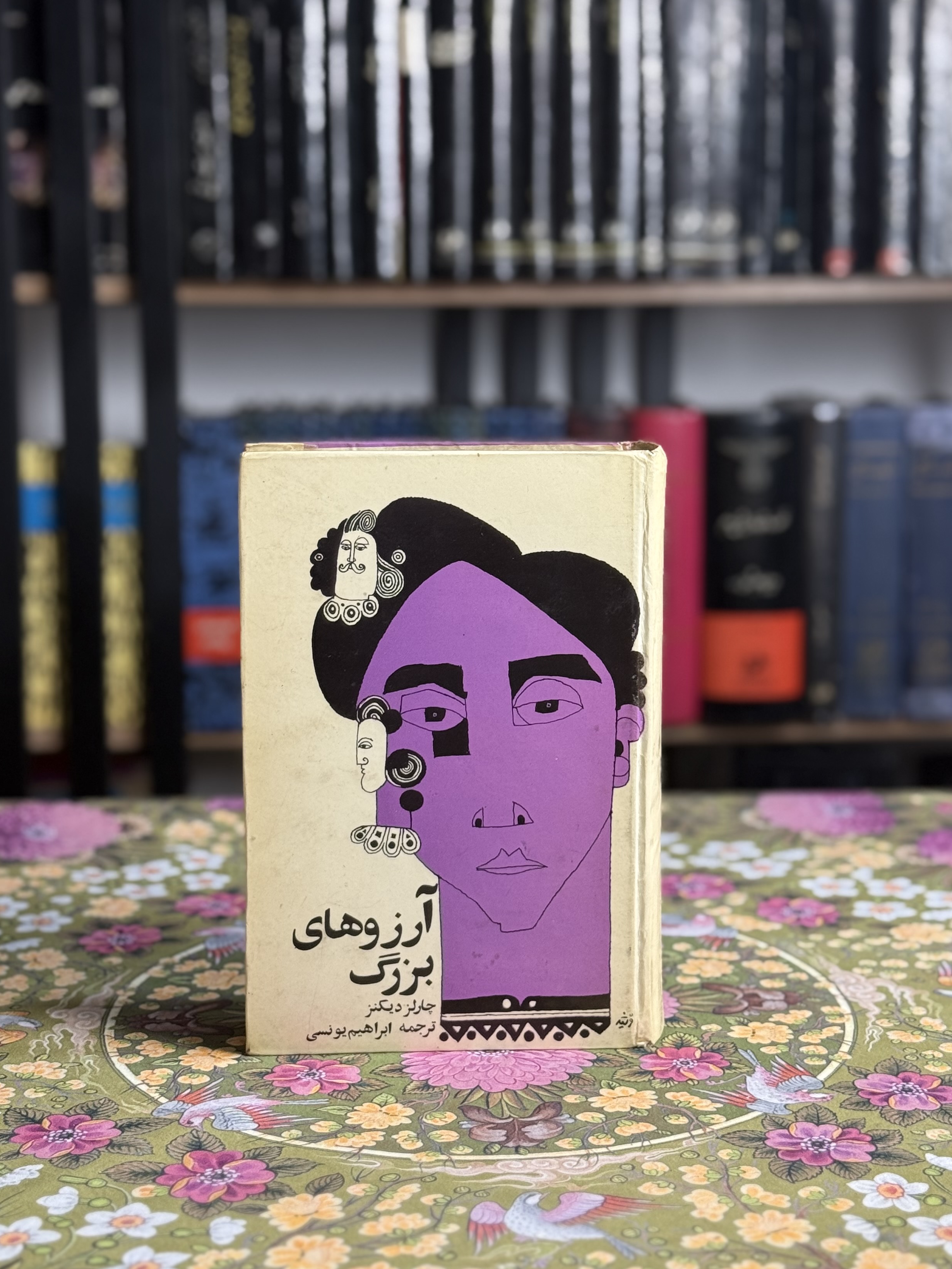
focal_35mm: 59
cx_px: 516
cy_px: 538
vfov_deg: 32.6
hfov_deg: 24.8
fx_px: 2163
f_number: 1.78
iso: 80
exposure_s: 1/100
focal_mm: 6.76
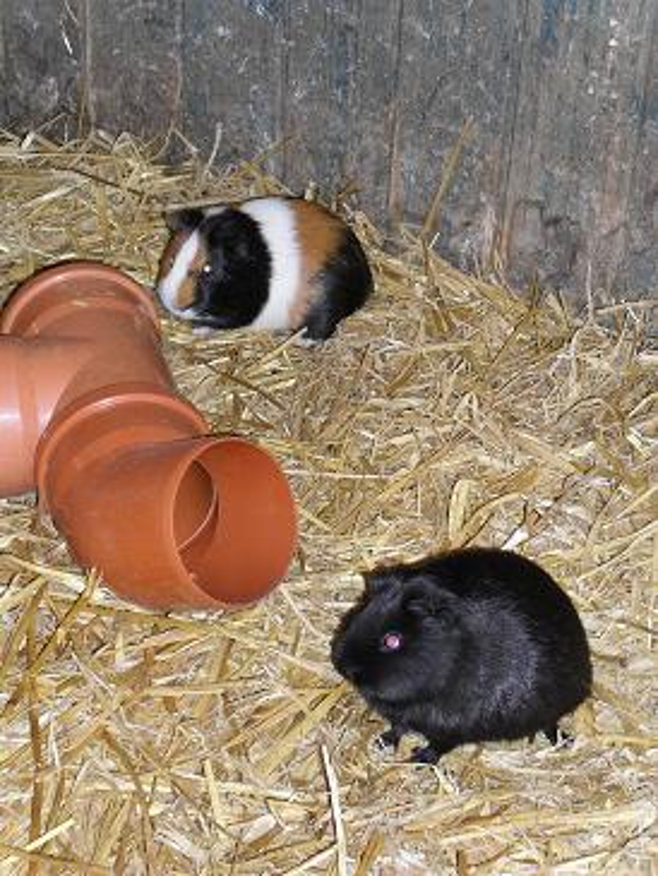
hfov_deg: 22.3
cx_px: 329
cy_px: 438
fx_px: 1672
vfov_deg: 29.4
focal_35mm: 66
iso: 200
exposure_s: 1/60
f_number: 4.6
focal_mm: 11.7
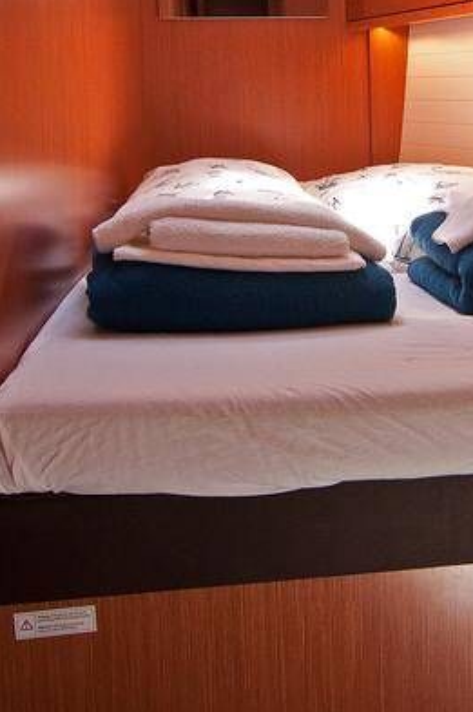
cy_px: 167
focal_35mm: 44
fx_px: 869
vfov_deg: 43.0
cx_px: 372
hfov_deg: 29.8
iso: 1000
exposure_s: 1/100
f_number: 6.3
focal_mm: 12
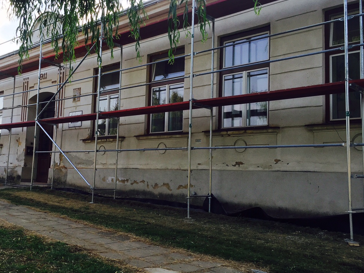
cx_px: 139
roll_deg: -2.4
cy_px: 136
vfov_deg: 37.7
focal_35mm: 38
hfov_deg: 48.6
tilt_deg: +6.3
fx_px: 400
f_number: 2.2
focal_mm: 4.15
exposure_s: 1/549
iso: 32
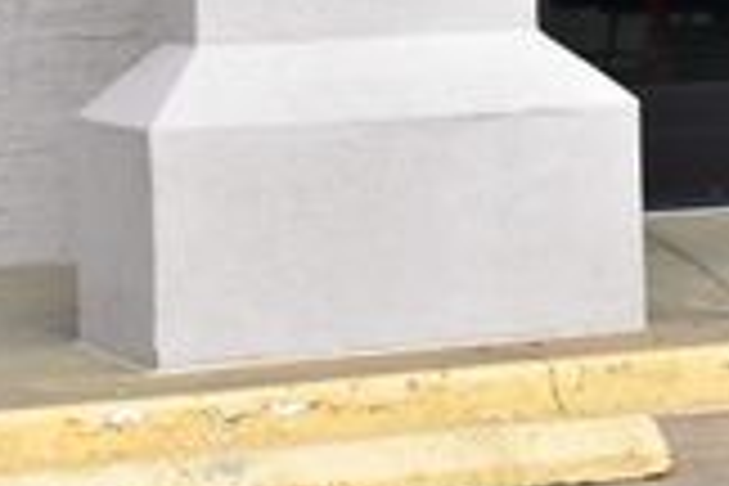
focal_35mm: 267
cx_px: 1413
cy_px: -252
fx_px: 5406
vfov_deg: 5.1
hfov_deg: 7.4
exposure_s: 1/320
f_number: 10
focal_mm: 45
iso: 400
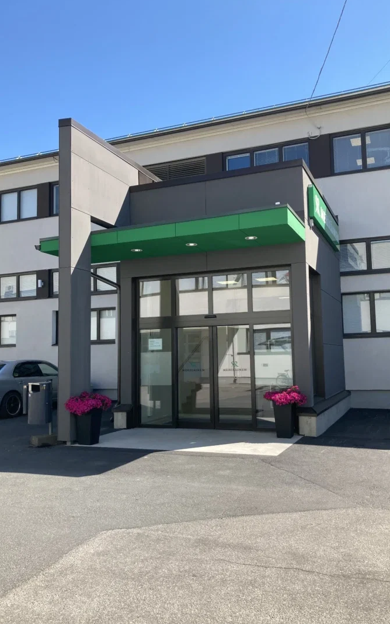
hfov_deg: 41.8
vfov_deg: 62.9
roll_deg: -0.4
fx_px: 510
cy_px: 311
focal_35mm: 30
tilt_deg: +6.3
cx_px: 208
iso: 20
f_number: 1.8
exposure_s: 1/1200
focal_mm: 3.99
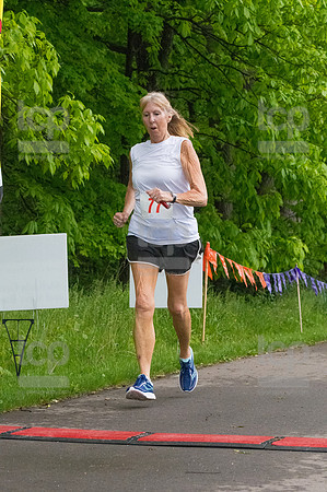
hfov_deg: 13.0
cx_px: 164
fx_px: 1434
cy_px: 246
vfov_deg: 19.5
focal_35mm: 105
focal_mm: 70
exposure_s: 1/1250
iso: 6400
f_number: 5.6
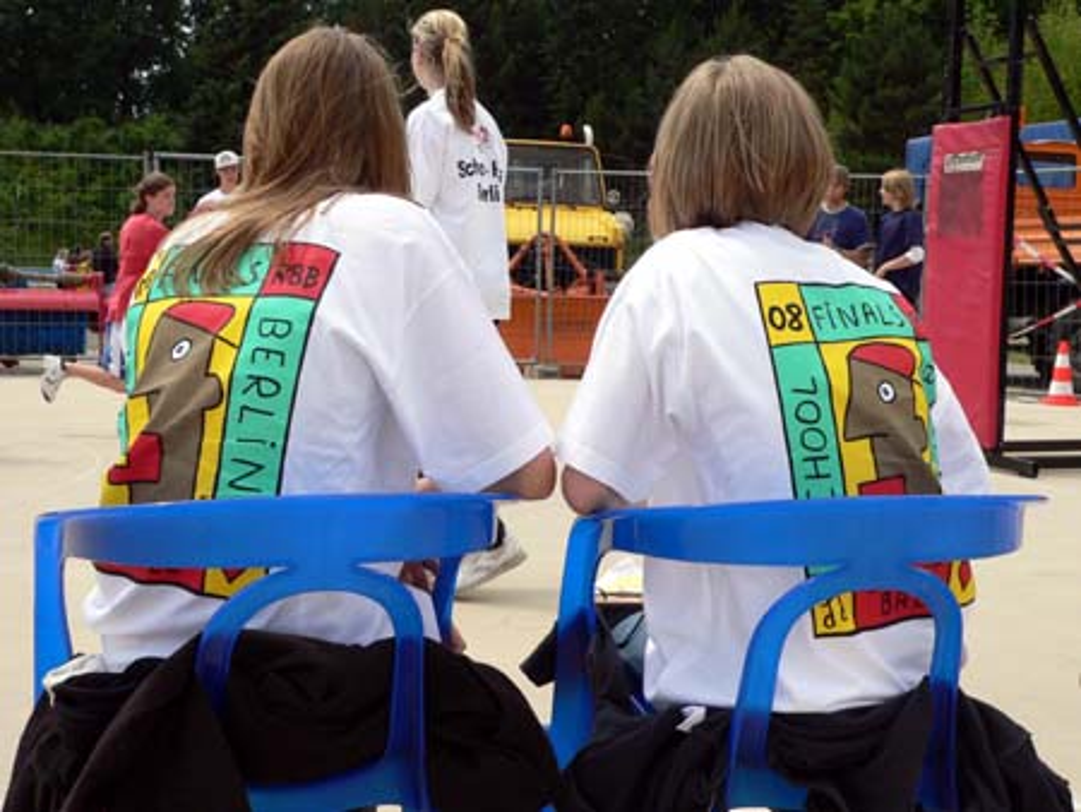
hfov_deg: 38.2
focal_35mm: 50
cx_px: 540
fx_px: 1562
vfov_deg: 29.1
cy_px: 406
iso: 80
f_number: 3.7
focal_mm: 8.3
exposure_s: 1/640
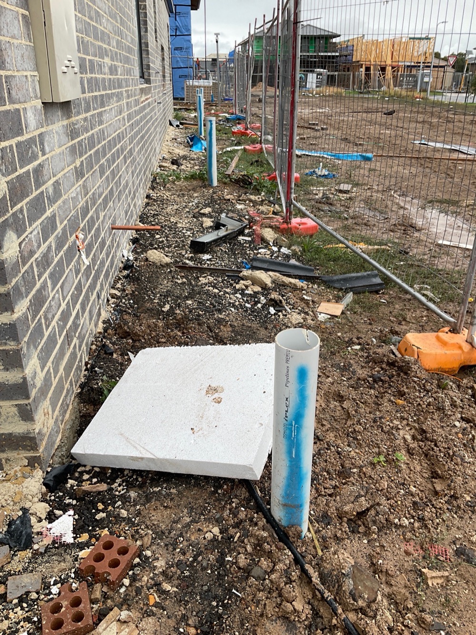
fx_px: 532
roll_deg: +1.2
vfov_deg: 61.7
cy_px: 318
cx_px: 238
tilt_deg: -23.8
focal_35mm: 29
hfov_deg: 48.2
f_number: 1.8
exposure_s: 1/139
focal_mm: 3
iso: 16
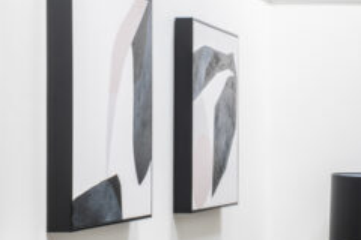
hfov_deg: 16.1
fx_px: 1173
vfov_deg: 11.7
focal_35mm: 117
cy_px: 181
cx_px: 538
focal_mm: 27
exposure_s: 1/15
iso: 200
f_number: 8
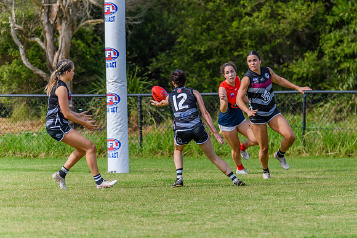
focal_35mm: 598
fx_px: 5936
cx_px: 221
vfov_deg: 2.3
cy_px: 108
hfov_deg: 3.4
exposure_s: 1/1600
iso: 800
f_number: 6
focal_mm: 450
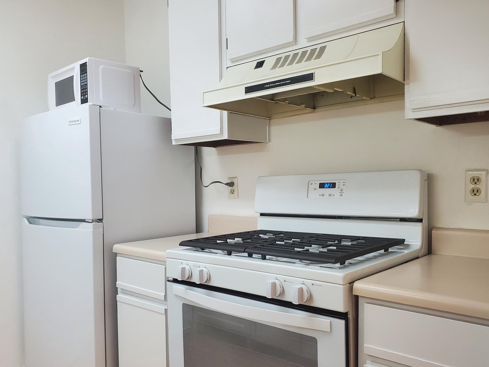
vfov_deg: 46.7
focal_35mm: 30
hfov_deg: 59.9
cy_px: 205
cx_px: 228
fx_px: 424
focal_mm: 4.3
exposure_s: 1/59
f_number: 2.4
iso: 250
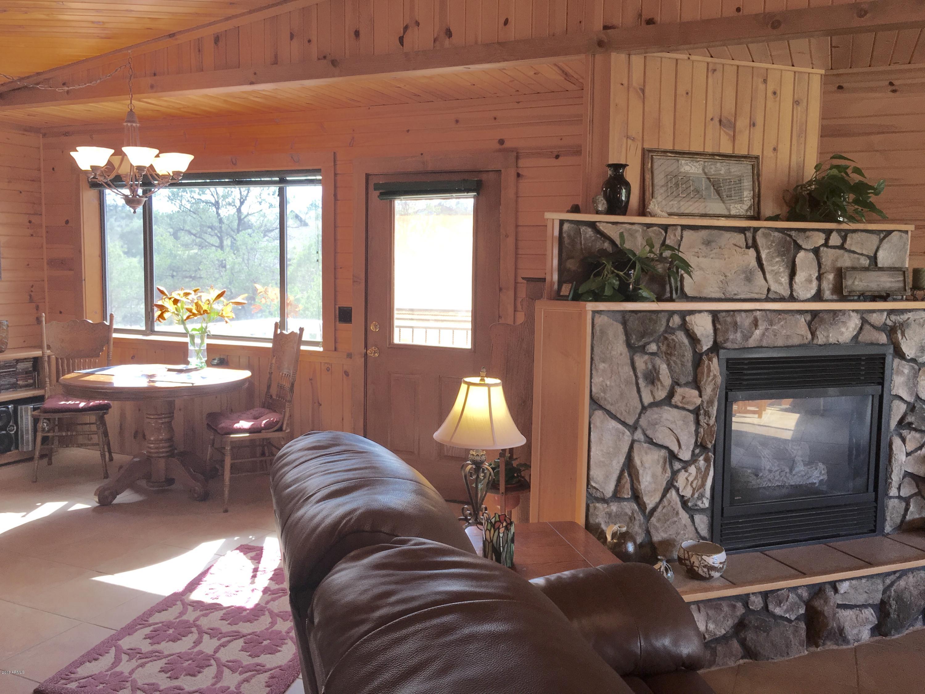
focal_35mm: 29
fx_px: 775
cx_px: 462
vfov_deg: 48.2
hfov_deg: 61.7
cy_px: 347
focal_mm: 4.15
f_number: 2.2
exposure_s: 1/60
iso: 32
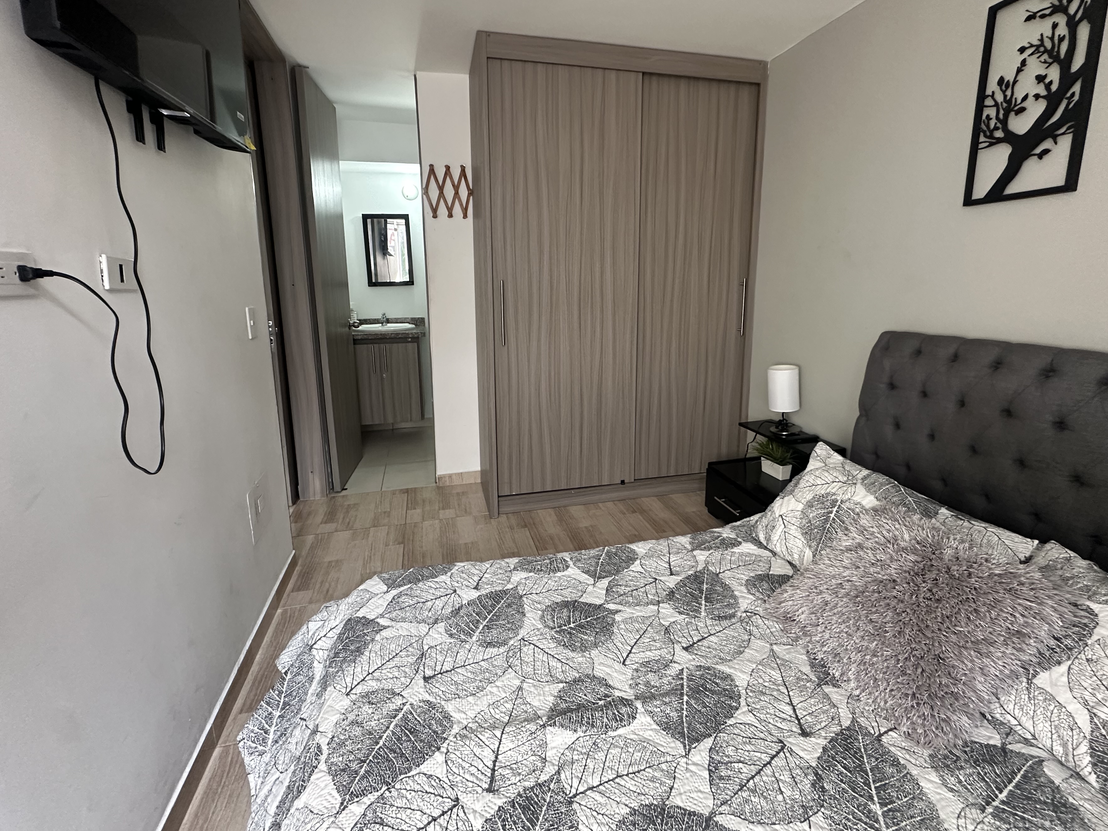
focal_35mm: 16
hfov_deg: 94.5
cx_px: 552
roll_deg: +0.2
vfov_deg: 77.9
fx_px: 512
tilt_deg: -8.5
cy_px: 375
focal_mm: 2.22
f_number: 2.2
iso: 320
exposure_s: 1/94
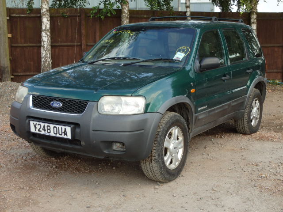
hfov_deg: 36.8
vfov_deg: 28.0
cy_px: 106
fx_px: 425
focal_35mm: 52
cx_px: 142
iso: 125
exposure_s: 1/160
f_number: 5
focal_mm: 9.4
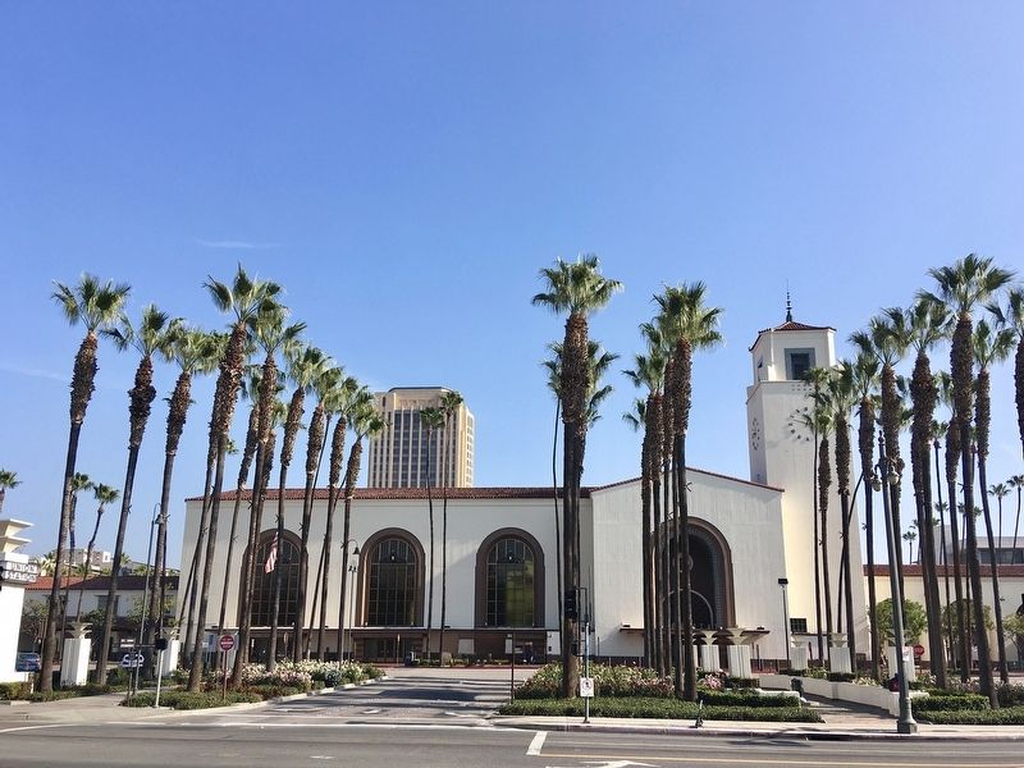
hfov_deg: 61.7
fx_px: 858
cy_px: 384
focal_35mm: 29
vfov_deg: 48.2
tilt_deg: +16.1
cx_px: 512
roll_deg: -0.5
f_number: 2.2
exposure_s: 1/1221
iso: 25
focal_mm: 4.15
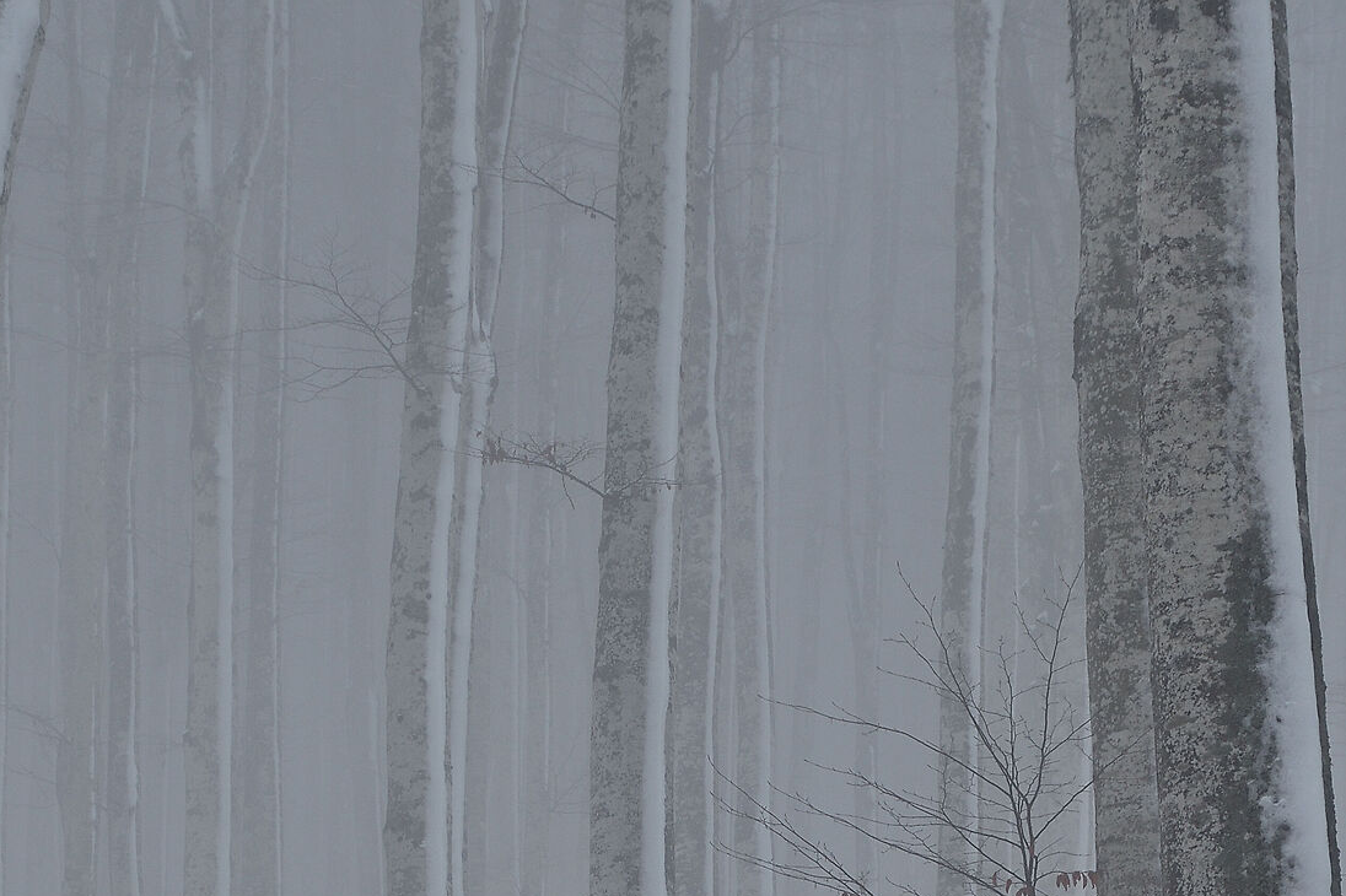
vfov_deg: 6.0
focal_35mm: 230
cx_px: 598
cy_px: 824
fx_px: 8596
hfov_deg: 9.0
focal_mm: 70
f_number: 10
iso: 100
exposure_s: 1/2
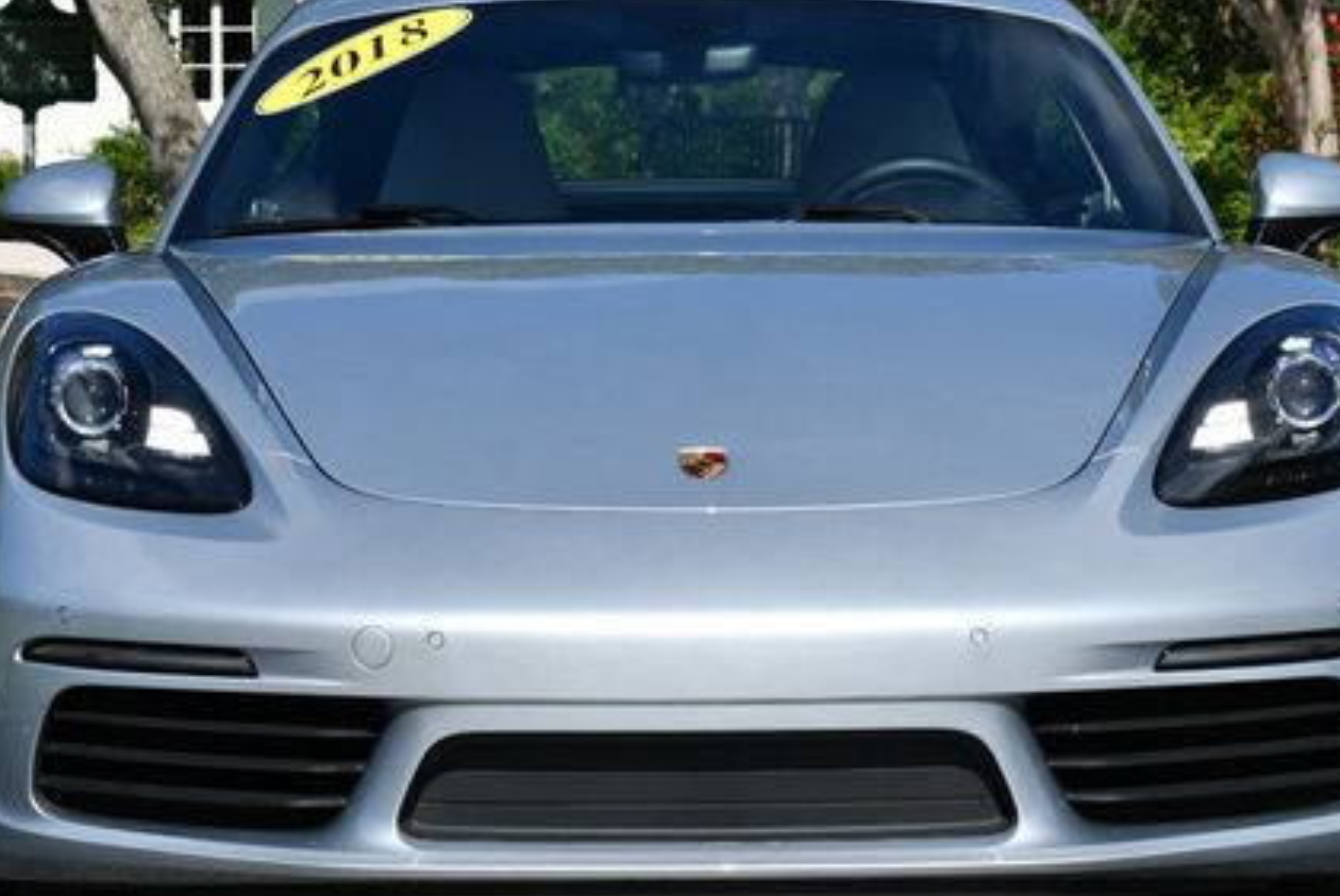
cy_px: 402
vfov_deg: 10.0
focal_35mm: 137
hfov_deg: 15.0
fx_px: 5105
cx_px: 699
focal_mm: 45
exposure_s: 1/400
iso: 100
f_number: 10
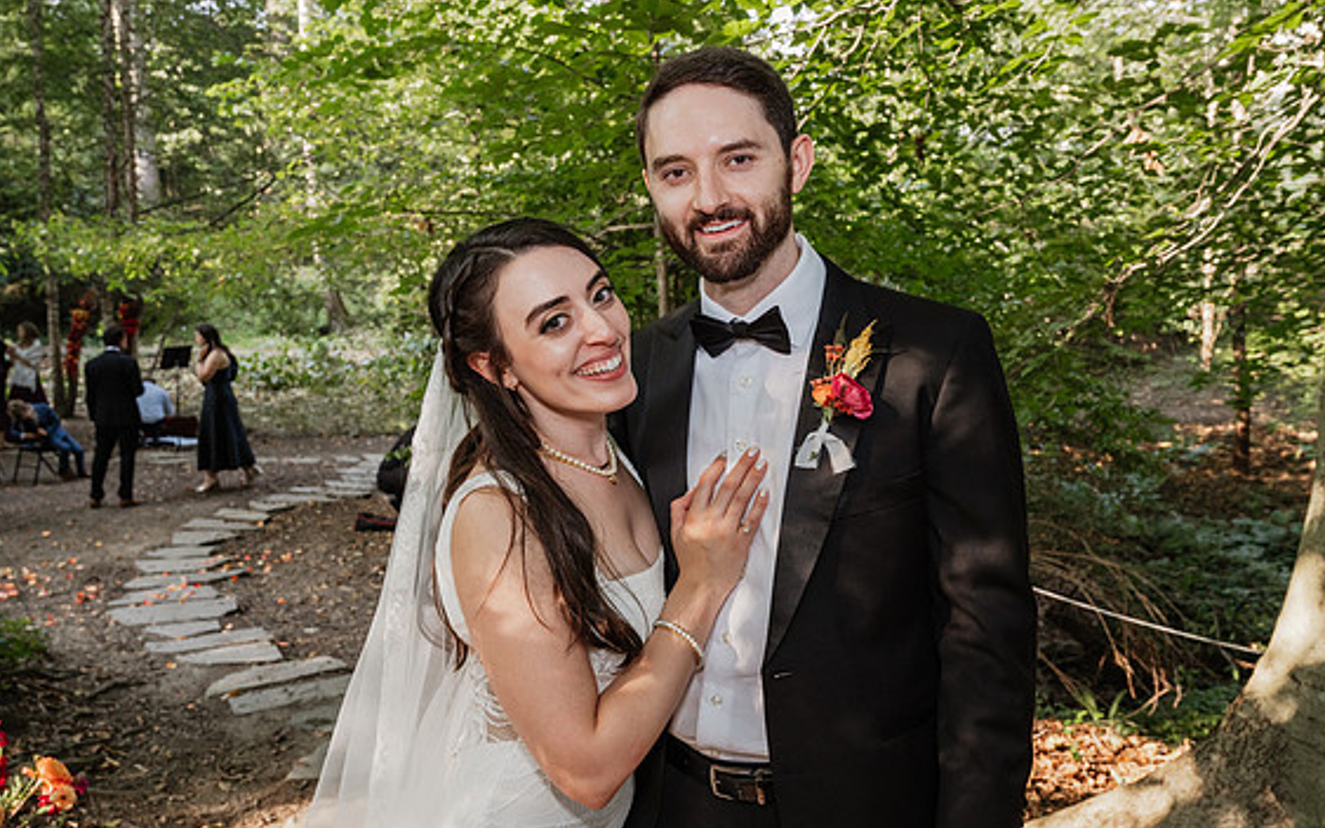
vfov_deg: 39.4
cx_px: 673
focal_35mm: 32
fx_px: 1156
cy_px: 400
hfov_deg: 59.6
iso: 1250
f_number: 6.3
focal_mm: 30.5
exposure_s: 1/125
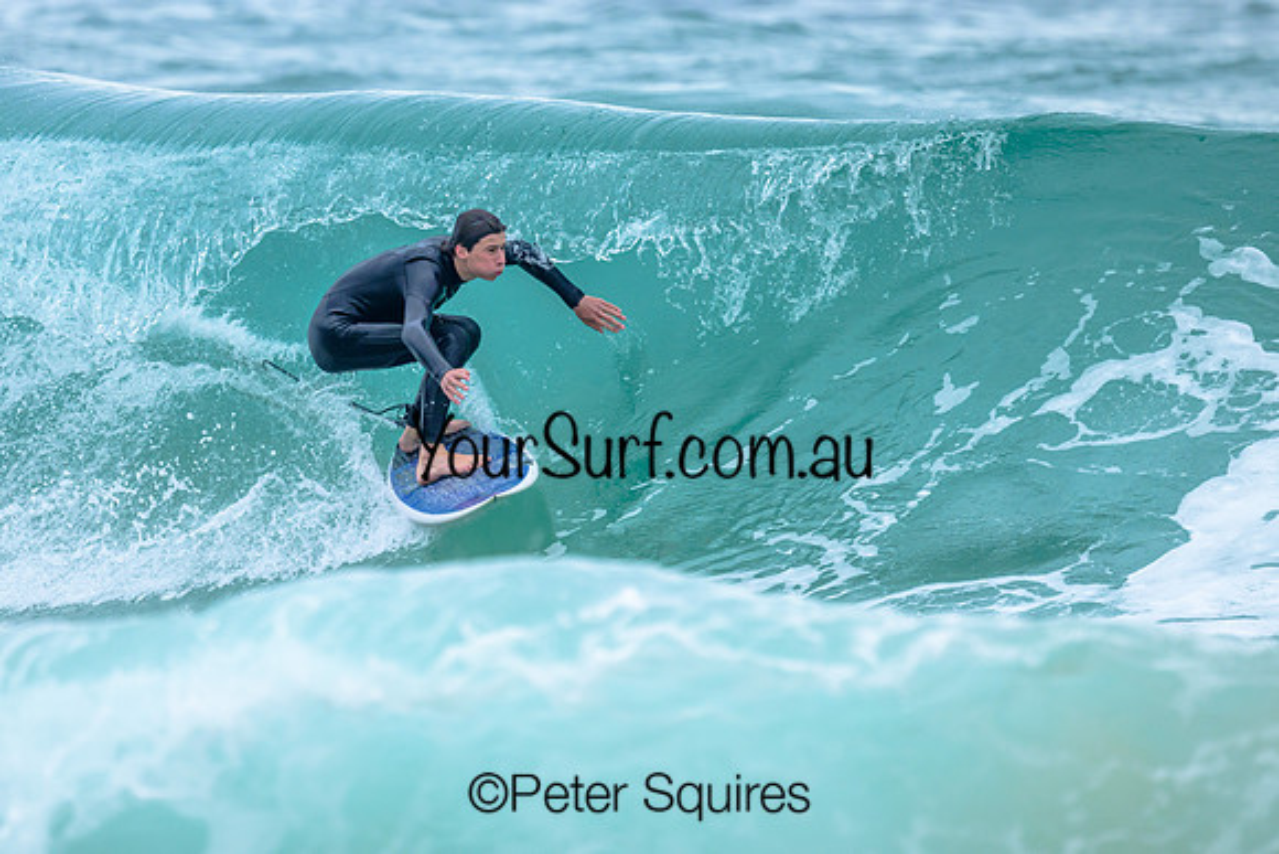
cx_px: 466
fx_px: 39074
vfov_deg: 1.3
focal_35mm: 1100
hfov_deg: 1.9
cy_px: 379
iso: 640
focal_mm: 800
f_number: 6.3
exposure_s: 1/2500
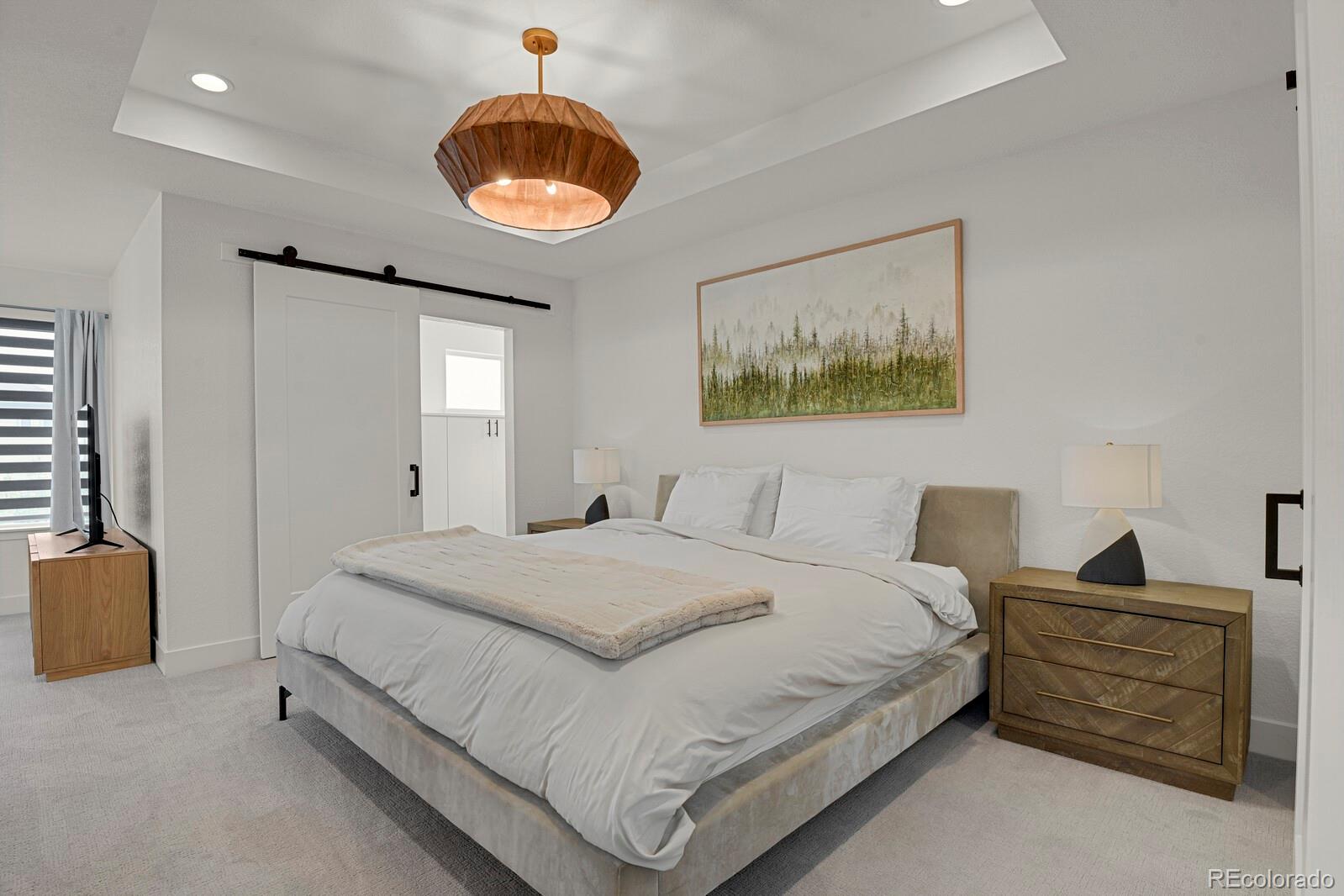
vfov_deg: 70.4
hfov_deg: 93.3
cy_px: 448
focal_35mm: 17
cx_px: 672
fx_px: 635
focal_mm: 17
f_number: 8
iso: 250
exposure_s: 1
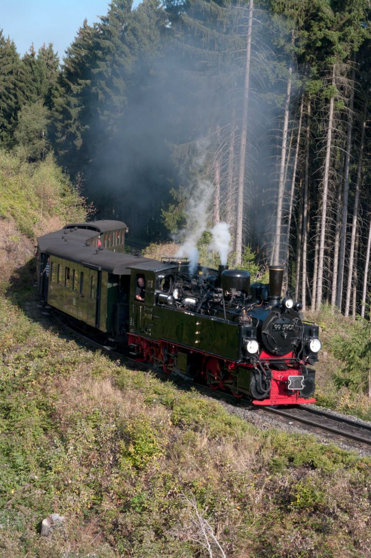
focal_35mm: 75
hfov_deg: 18.1
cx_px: 186
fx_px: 1162
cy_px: 279
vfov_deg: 27.0
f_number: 16
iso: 400
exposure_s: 1/125
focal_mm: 50
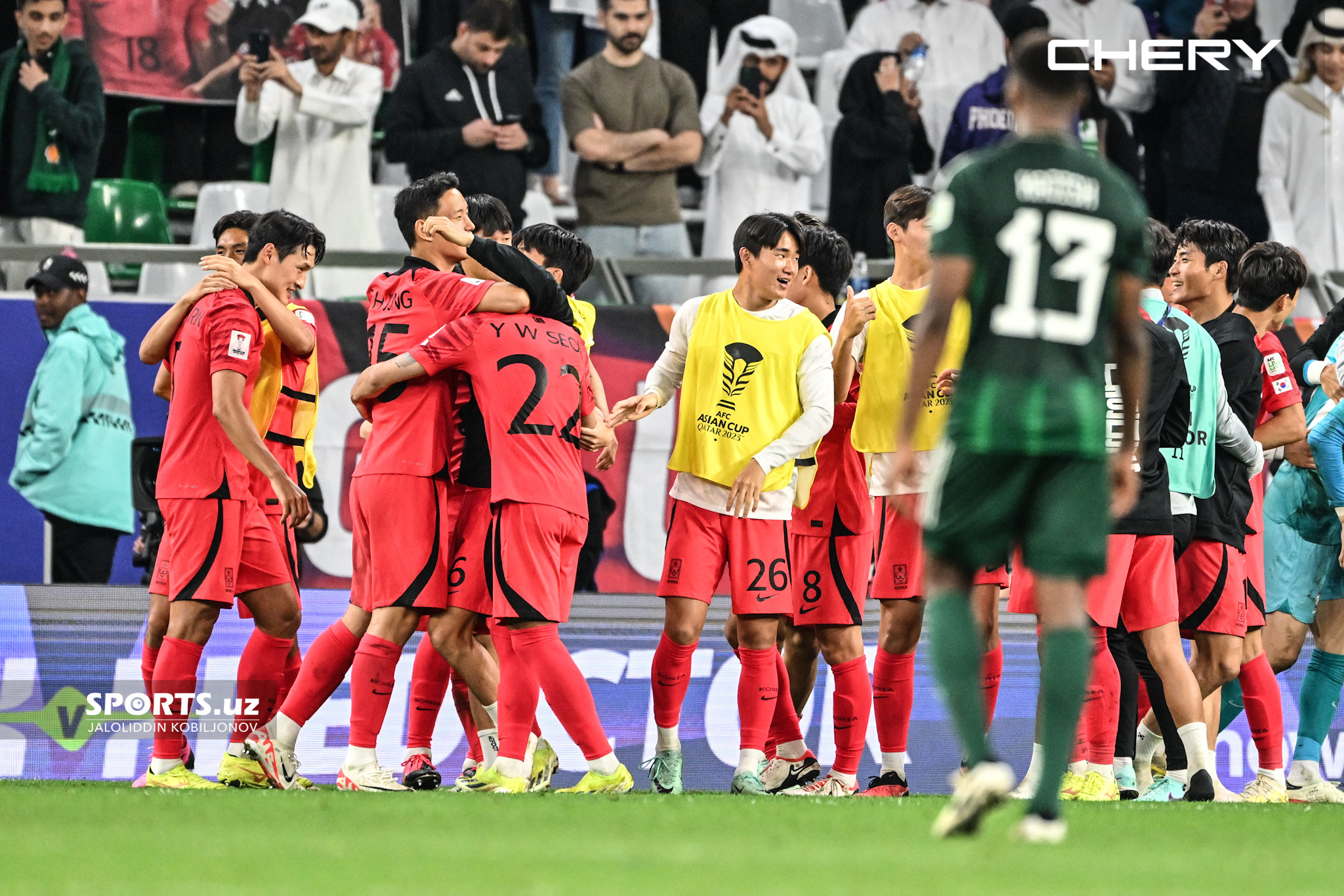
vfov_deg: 2.5
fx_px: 20903
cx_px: 672
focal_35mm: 560
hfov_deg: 3.7
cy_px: 448
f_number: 4
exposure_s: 1/1000
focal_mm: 560
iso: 2500
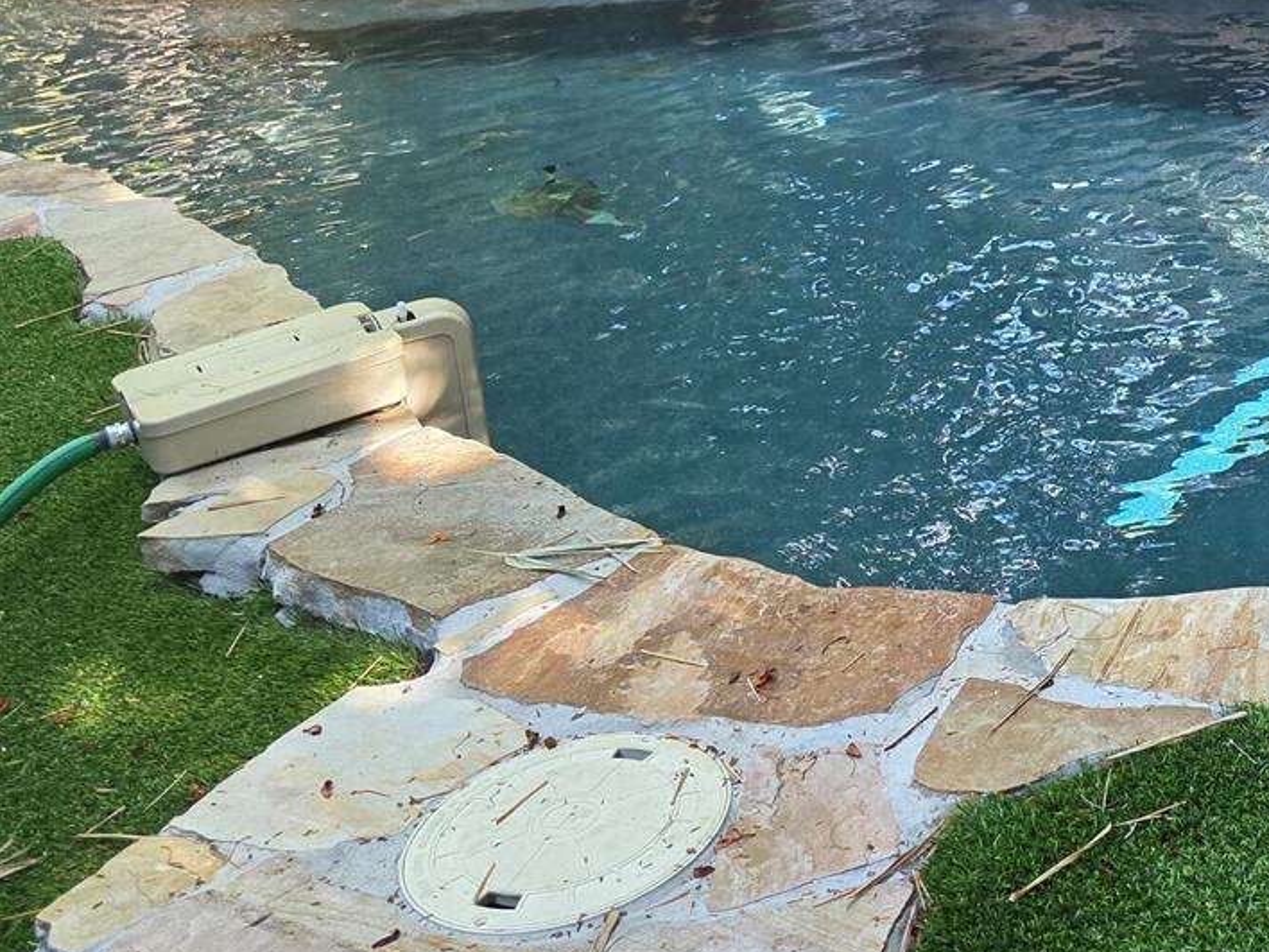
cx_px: 1432
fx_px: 1906
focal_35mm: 52
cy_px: 0
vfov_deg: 26.5
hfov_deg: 32.0
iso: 200
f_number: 1.7
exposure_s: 1/180
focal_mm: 6.3
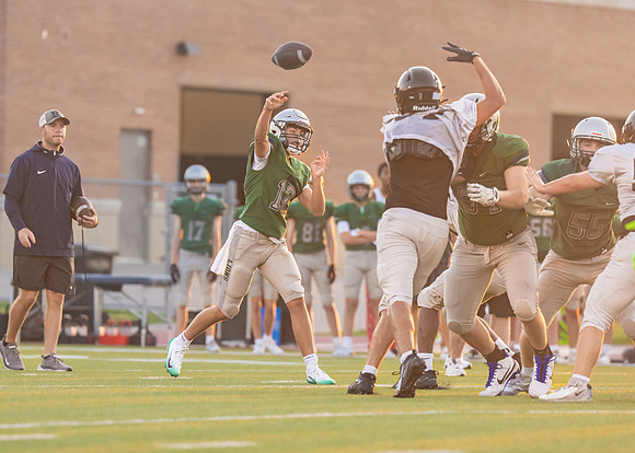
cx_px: 285
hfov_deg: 5.9
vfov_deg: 4.2
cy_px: 208
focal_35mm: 341
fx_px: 6140
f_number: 3.2
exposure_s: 1/1600
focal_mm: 200
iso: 1600
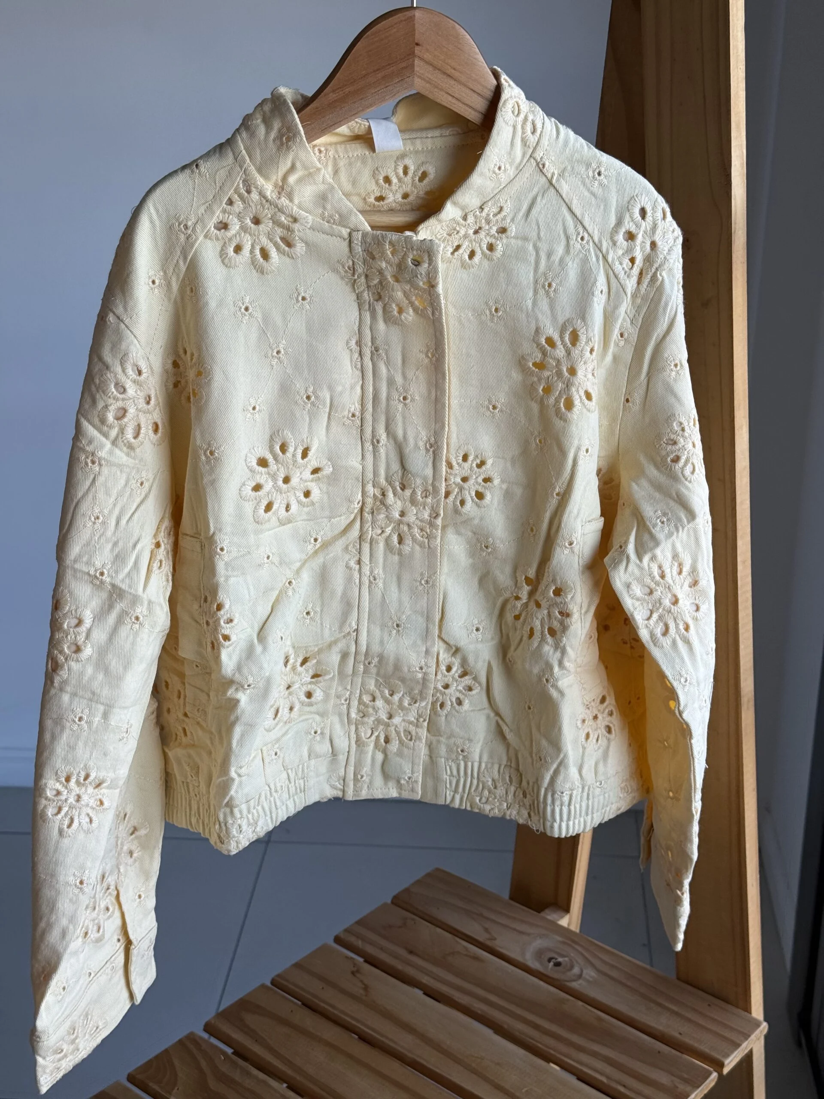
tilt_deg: -21.6
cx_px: 412
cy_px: 550
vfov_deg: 39.7
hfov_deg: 30.3
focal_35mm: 48
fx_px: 1523
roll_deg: +0.2
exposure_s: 1/281
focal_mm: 6.76
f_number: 1.78
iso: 64
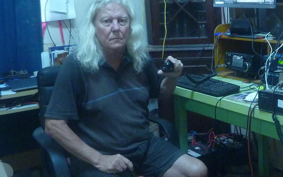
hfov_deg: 33.5
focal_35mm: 58
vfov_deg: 22.1
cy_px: 40
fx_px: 448
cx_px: 246
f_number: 3.3
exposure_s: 1/13
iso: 400
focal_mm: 4.1
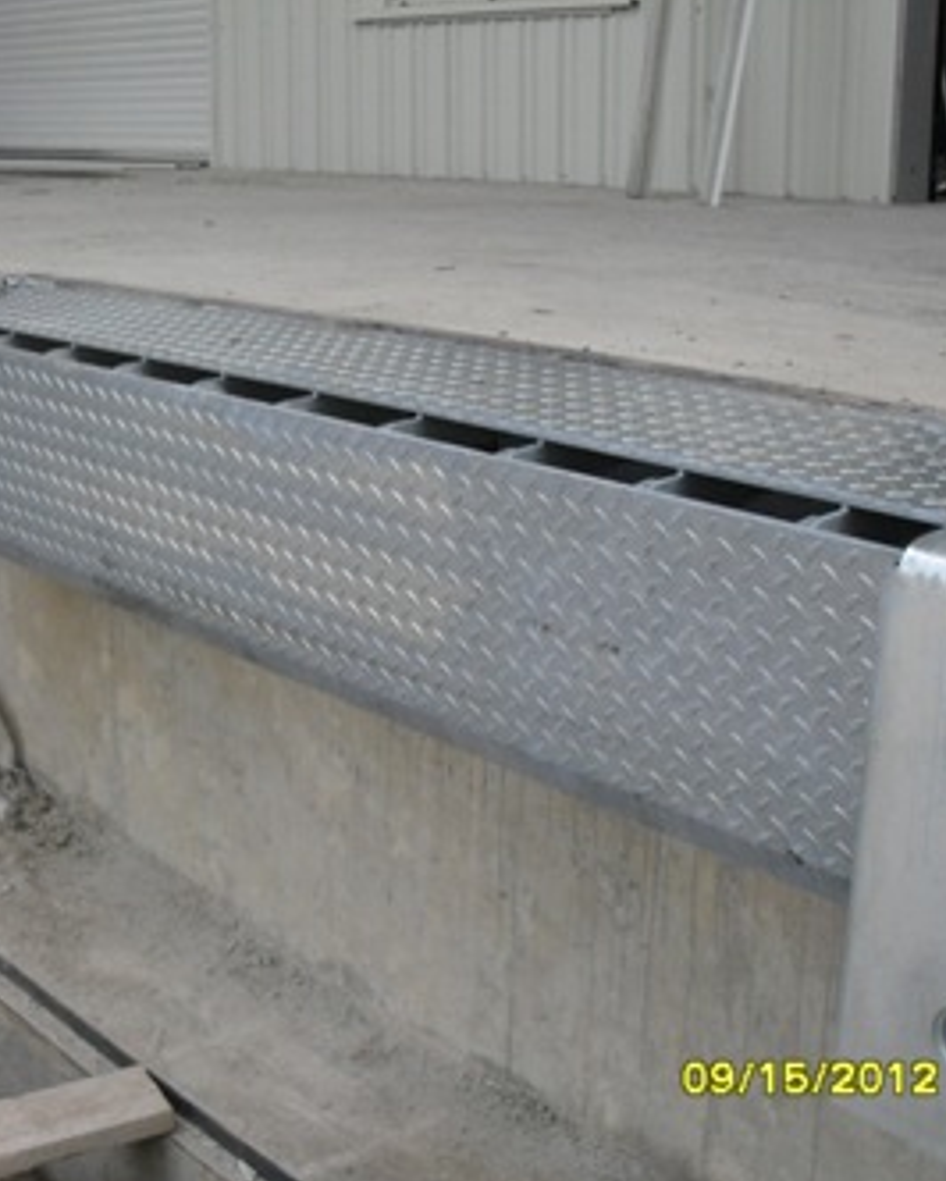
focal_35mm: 50
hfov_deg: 30.3
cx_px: 427
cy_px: 594
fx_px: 1748
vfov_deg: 37.3
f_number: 2.8
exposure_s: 1/180
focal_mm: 6.3
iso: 80
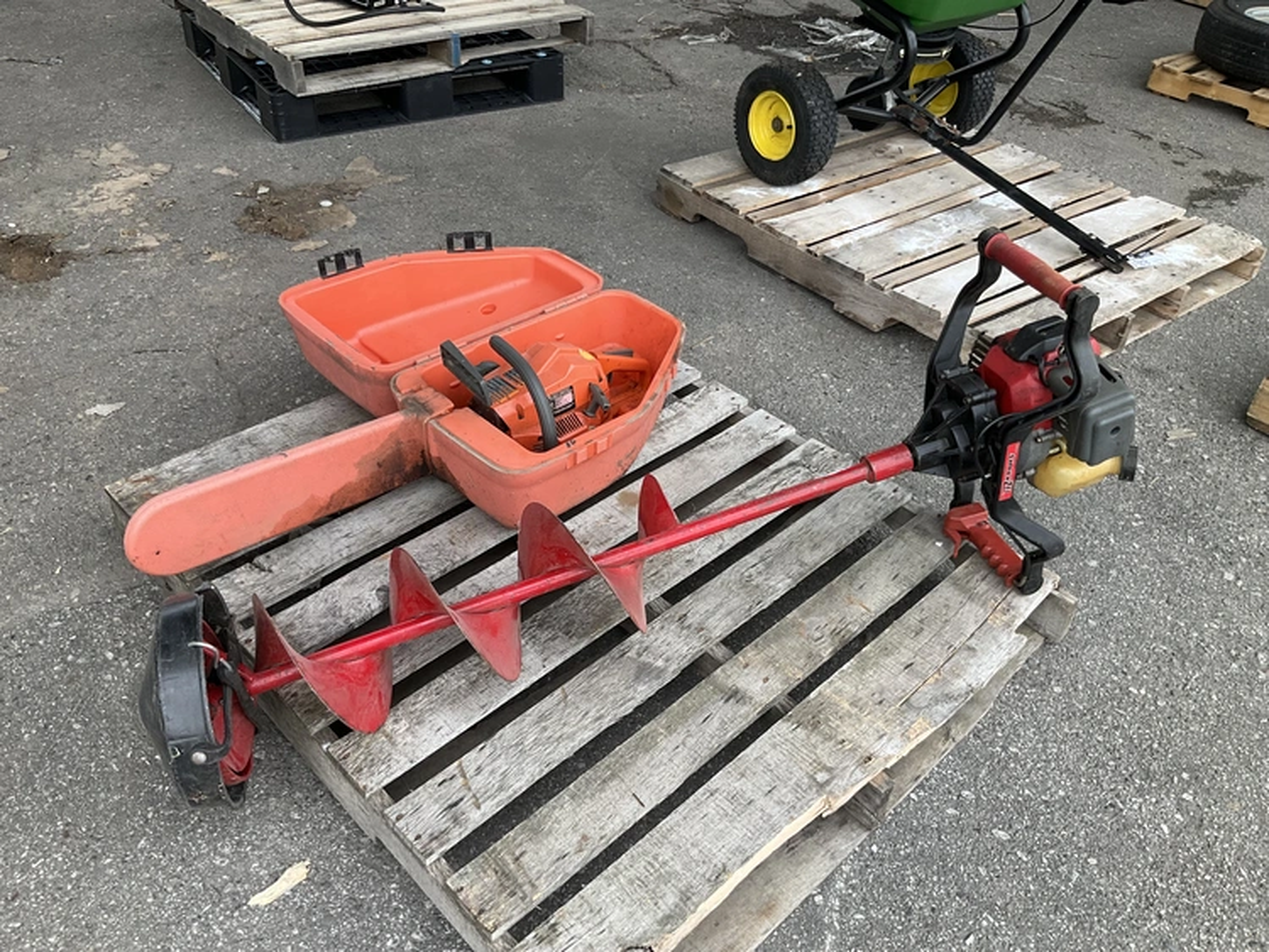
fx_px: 1063
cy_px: 476
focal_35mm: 29
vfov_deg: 48.3
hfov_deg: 61.6
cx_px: 634
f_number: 1.8
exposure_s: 1/240
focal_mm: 3
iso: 20
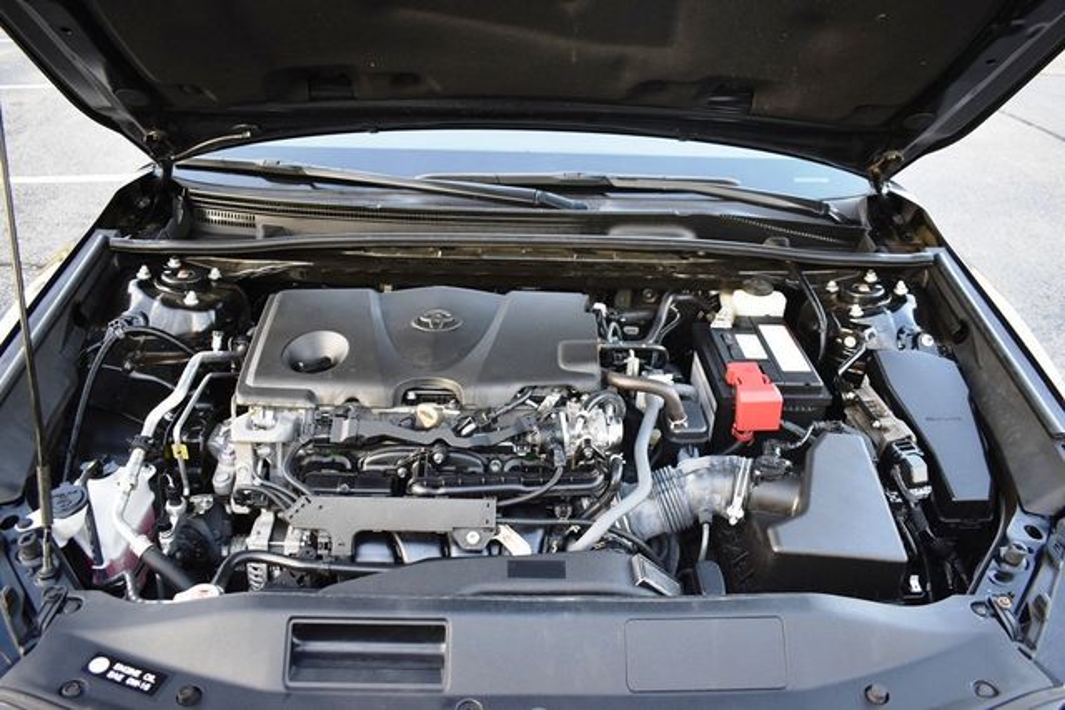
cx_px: 532
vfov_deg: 48.0
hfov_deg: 67.4
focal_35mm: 27
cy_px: 355
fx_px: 799
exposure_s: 1/160
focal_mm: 18
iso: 800
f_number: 3.5
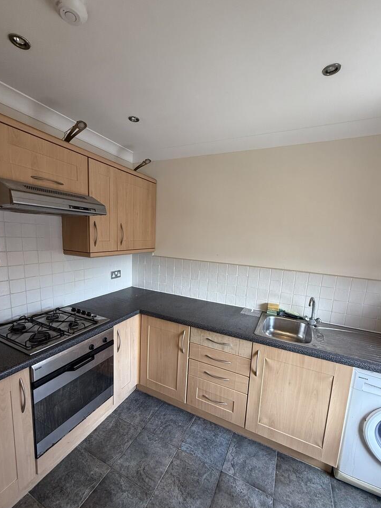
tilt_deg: -9.3
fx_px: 220
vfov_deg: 98.1
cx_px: 190
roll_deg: -2.9
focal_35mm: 15
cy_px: 269
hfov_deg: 81.7
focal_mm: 2.22
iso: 200
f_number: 2.2
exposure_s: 1/100
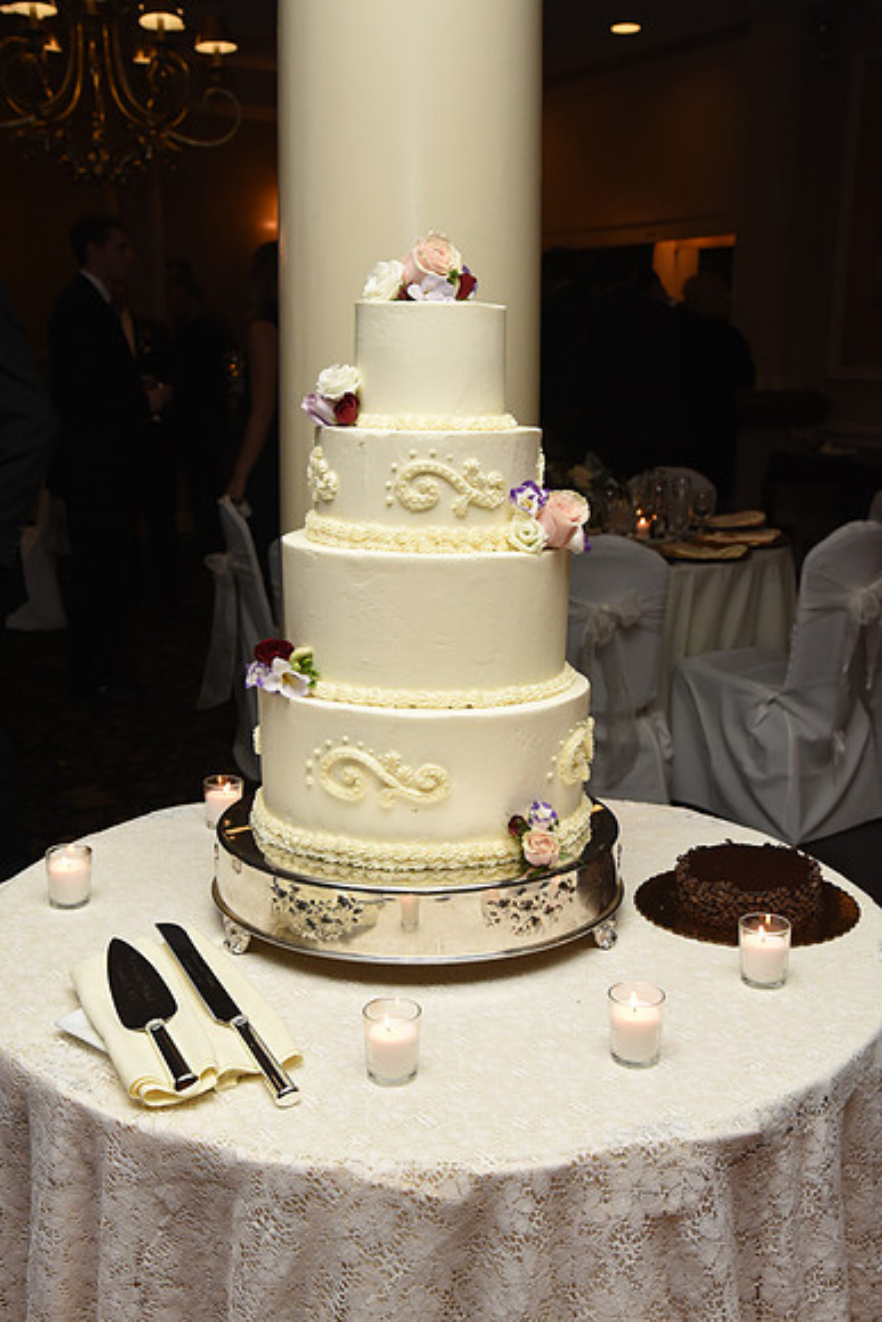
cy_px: 661
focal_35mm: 40
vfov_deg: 48.4
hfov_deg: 33.4
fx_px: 1469
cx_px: 441
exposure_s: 1/125
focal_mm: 40
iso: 2500
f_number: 6.3
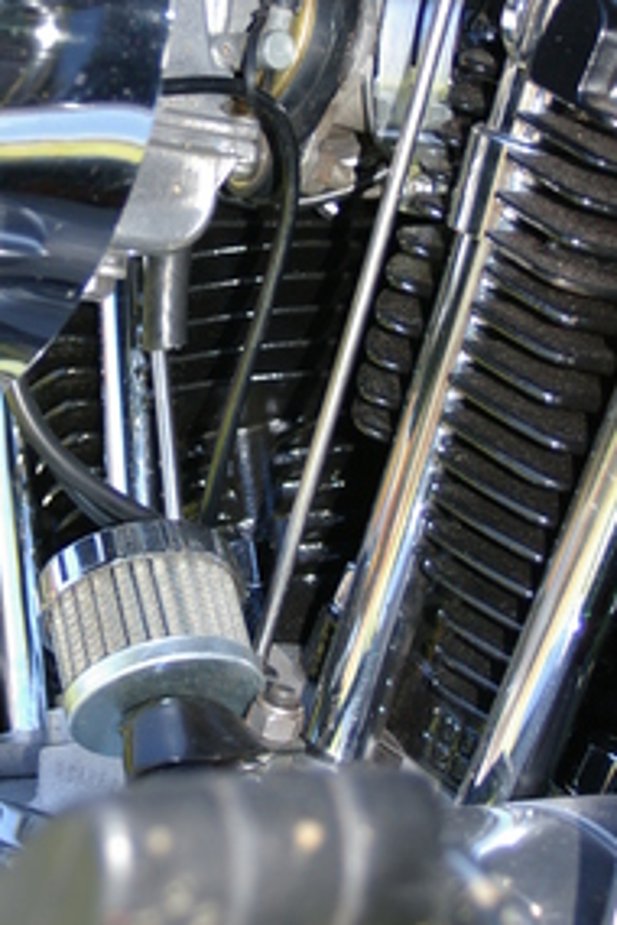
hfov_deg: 13.5
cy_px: 292
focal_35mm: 101
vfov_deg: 20.1
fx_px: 2596
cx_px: 177
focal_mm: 32
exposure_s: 1/125
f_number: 4.5
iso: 200
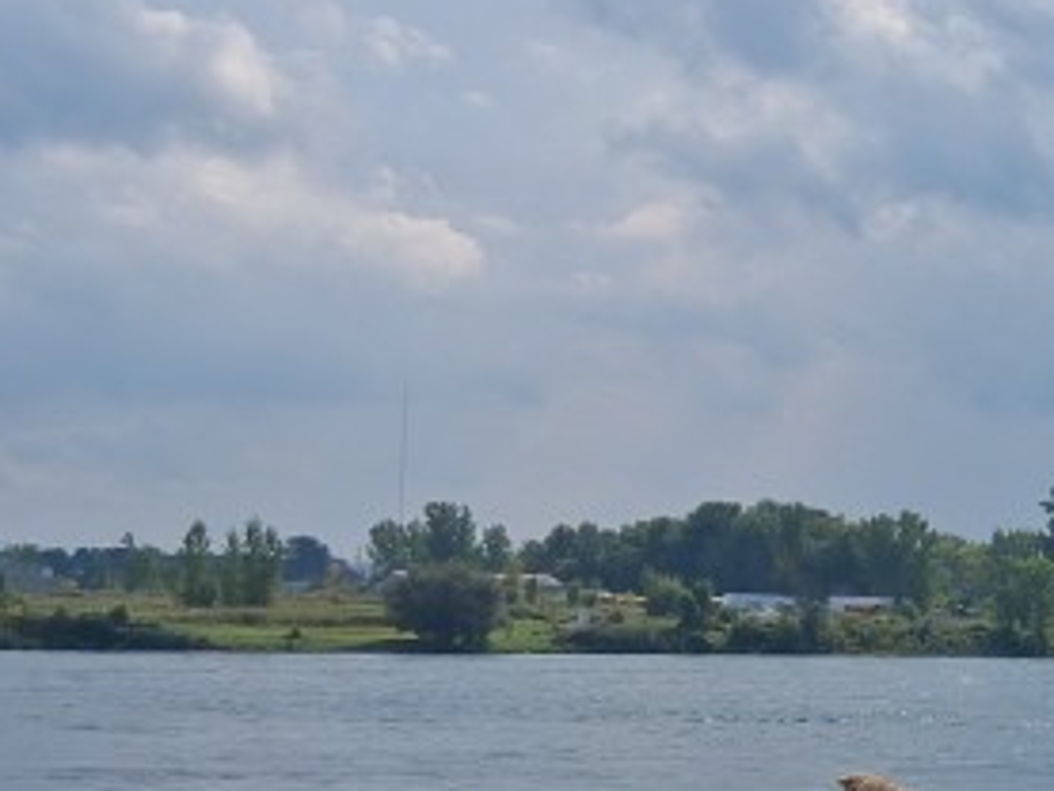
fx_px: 2742
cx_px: 1301
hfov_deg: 20.2
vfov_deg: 16.4
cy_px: 441
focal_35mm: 90
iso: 25
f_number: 1.8
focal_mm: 3.98
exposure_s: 1/2058
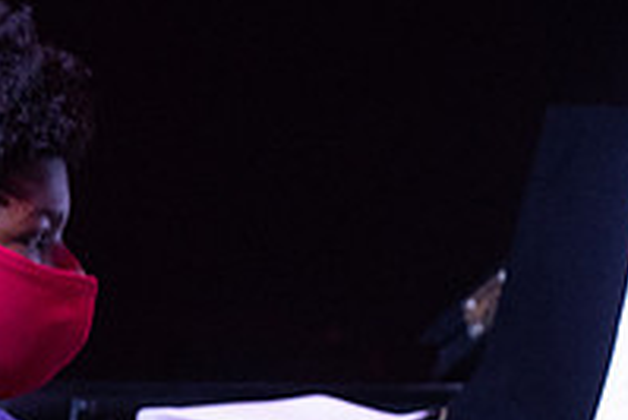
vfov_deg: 2.9
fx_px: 8397
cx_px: 249
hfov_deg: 4.3
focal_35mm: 481
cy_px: 355
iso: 1600
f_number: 2.8
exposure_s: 1/160
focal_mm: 110
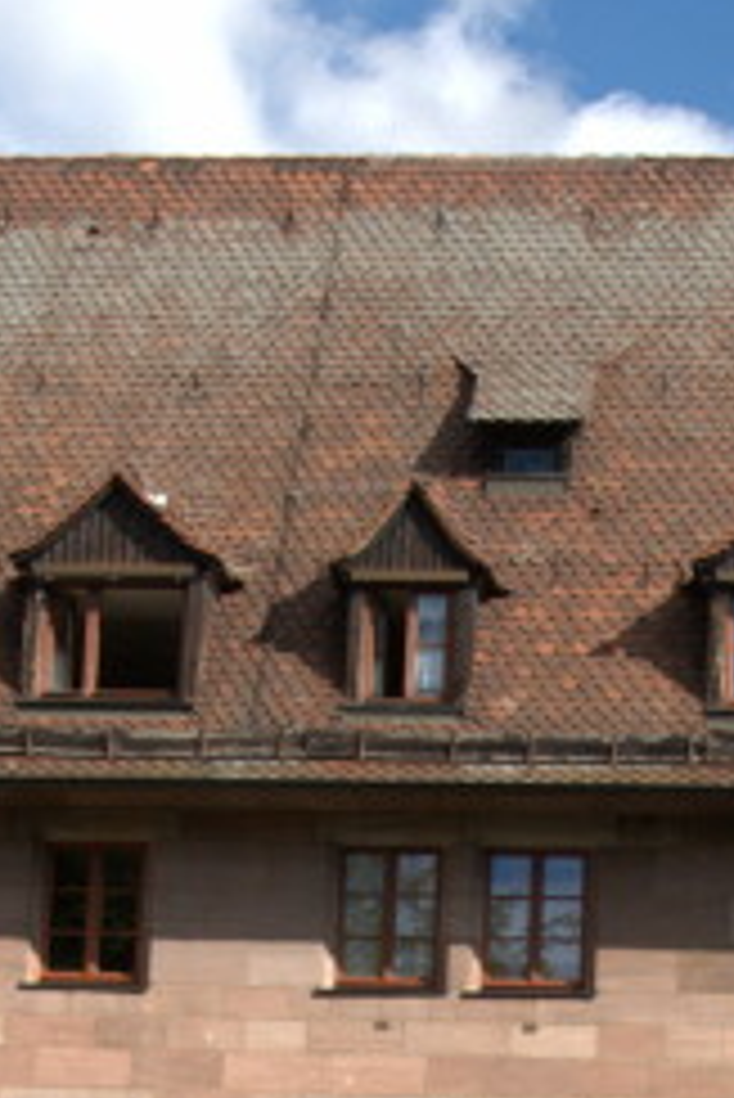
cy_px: 1118
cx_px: 500
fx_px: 4062
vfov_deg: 15.1
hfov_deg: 10.3
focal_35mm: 133
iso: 200
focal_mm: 24
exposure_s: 1/320
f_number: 9
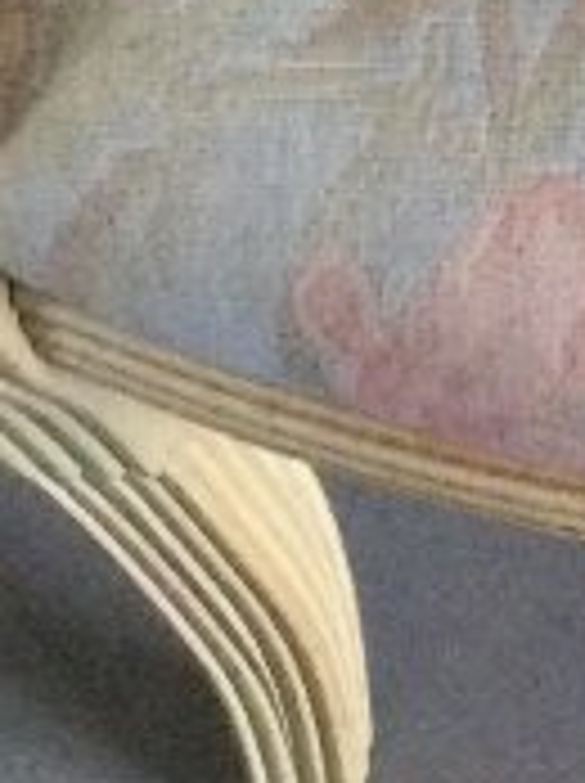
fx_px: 4834
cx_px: 1161
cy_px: -891
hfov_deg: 6.7
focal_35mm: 214
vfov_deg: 8.7
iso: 160
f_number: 2.4
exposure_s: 1/33
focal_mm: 3.3
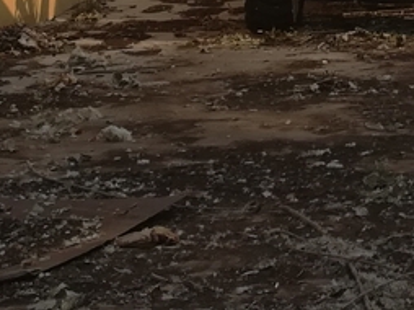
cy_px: -365
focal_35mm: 123
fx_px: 1470
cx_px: 665
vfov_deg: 10.7
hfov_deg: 14.7
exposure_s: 1/1166
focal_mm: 3.83
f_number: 2.2
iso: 50
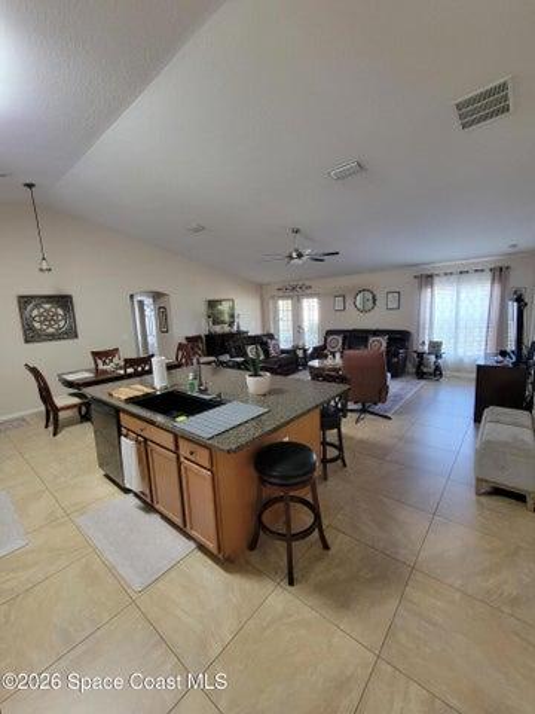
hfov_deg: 89.9
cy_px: 357
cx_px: 268
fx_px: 268
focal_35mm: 13
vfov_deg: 106.2
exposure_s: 1/40
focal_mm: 2.2
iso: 320
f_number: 2.2
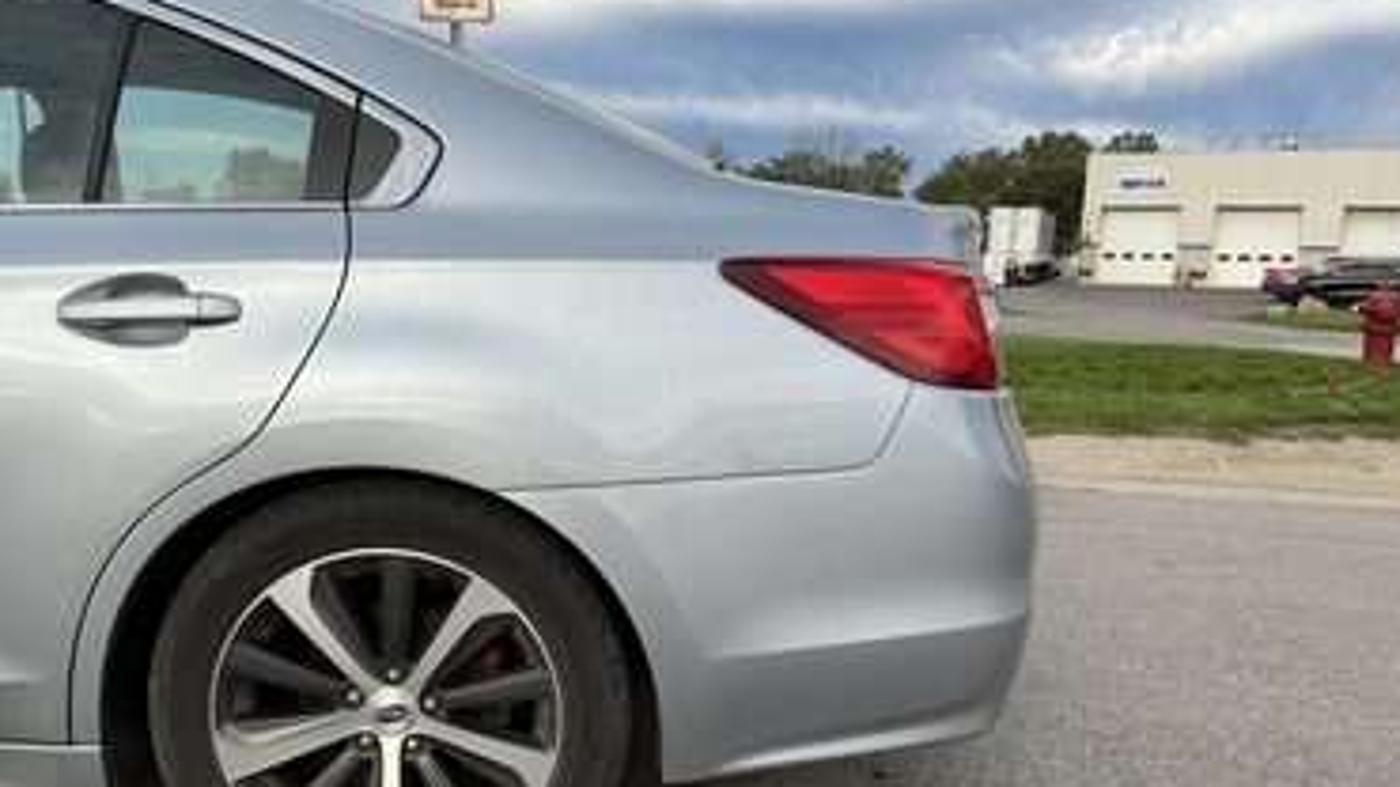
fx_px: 1225
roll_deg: -0.4
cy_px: 541
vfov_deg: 35.2
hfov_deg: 59.5
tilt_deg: -12.6
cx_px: 692
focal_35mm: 33
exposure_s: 1/446
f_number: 1.8
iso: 25
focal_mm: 3
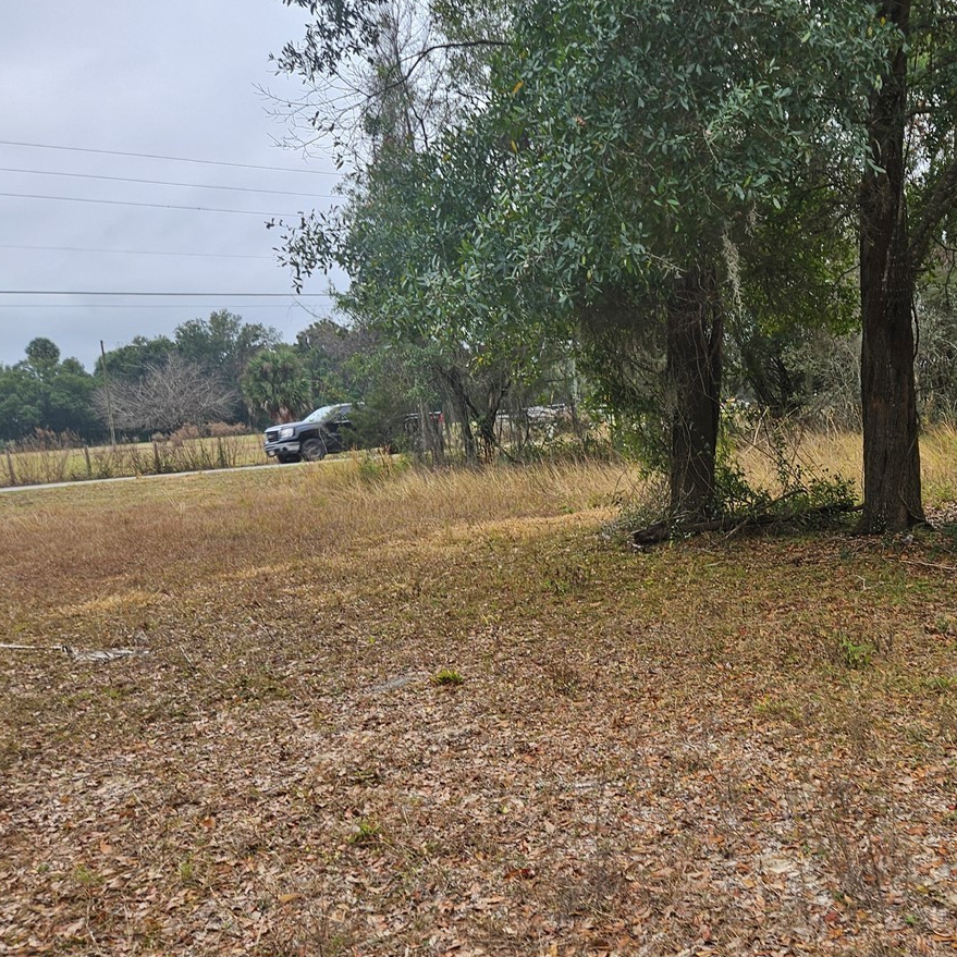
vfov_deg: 44.8
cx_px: 789
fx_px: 1157
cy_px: 557
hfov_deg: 42.5
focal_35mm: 37
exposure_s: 1/247
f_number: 1.8
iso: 25
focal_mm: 5.4
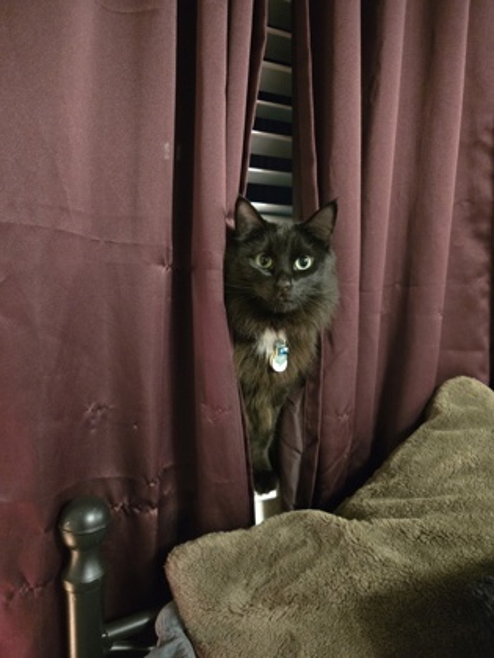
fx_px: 438
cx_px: 247
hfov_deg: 58.9
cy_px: 329
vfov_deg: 73.9
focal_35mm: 23
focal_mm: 5.4
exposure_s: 1/15
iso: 2000
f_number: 1.8
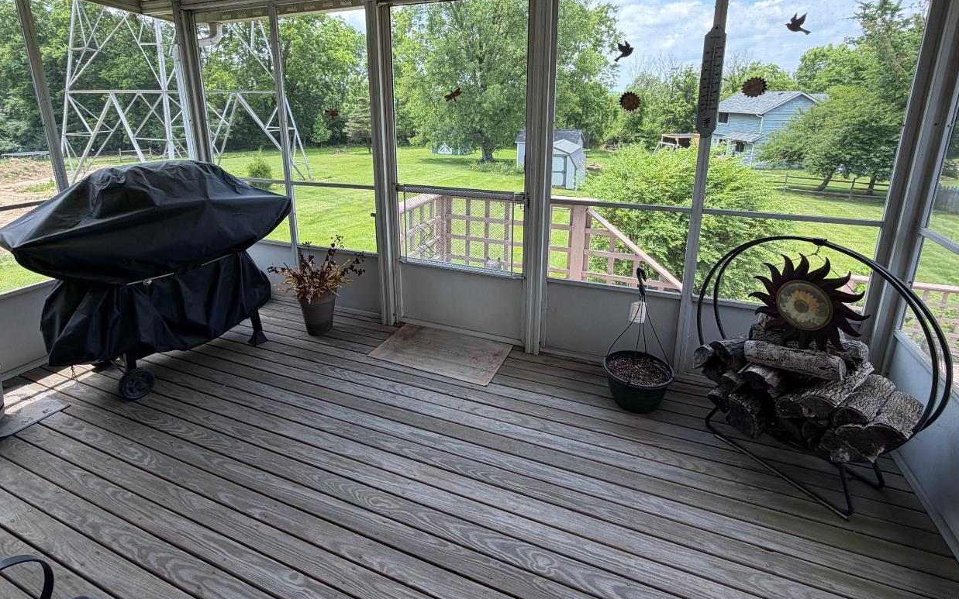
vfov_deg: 63.7
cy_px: 210
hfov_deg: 91.1
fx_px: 470
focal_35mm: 18
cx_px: 463
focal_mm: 2.22
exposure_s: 1/216
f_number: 2.2
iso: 40
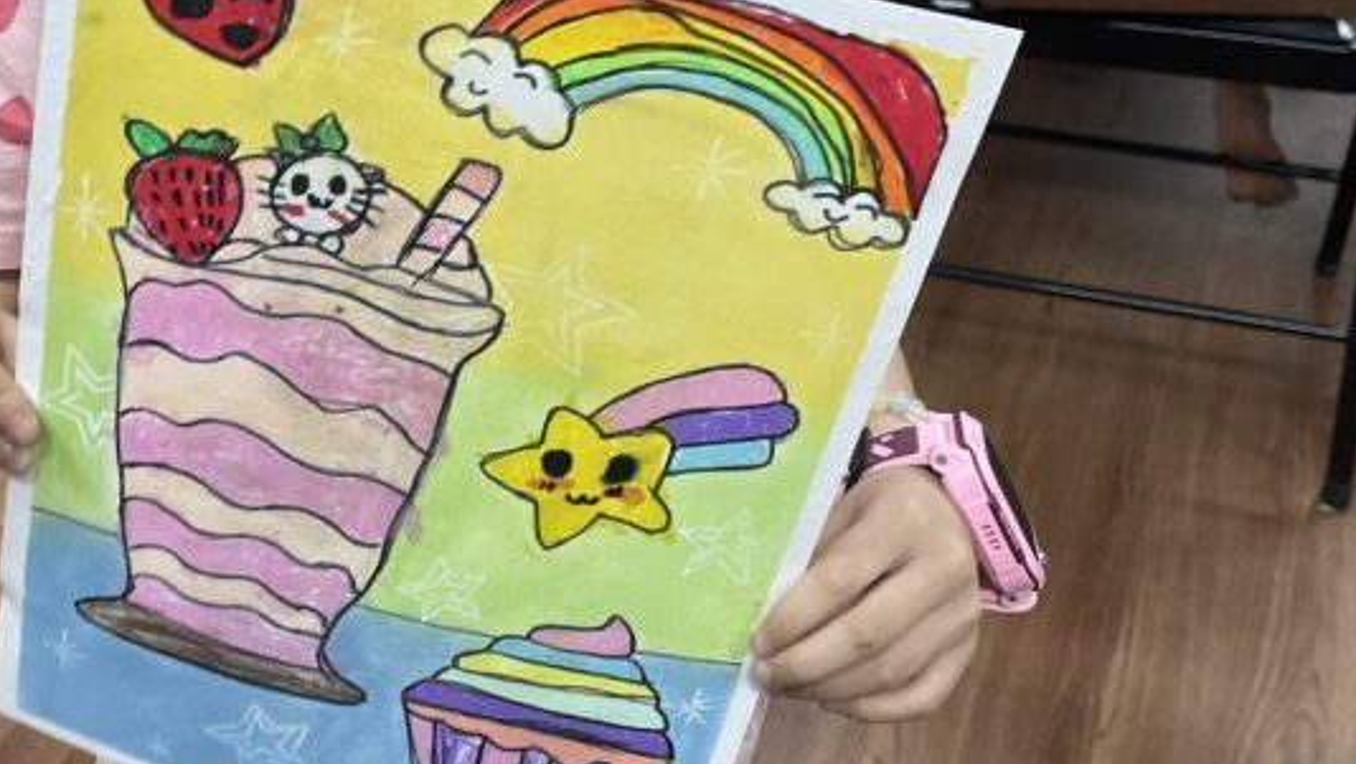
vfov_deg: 22.2
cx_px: 541
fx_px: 1907
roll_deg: +0.9
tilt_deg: -24.9
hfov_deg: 39.0
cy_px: 109
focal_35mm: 53
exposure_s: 1/100
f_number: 1.6
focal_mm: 4.2
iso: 100
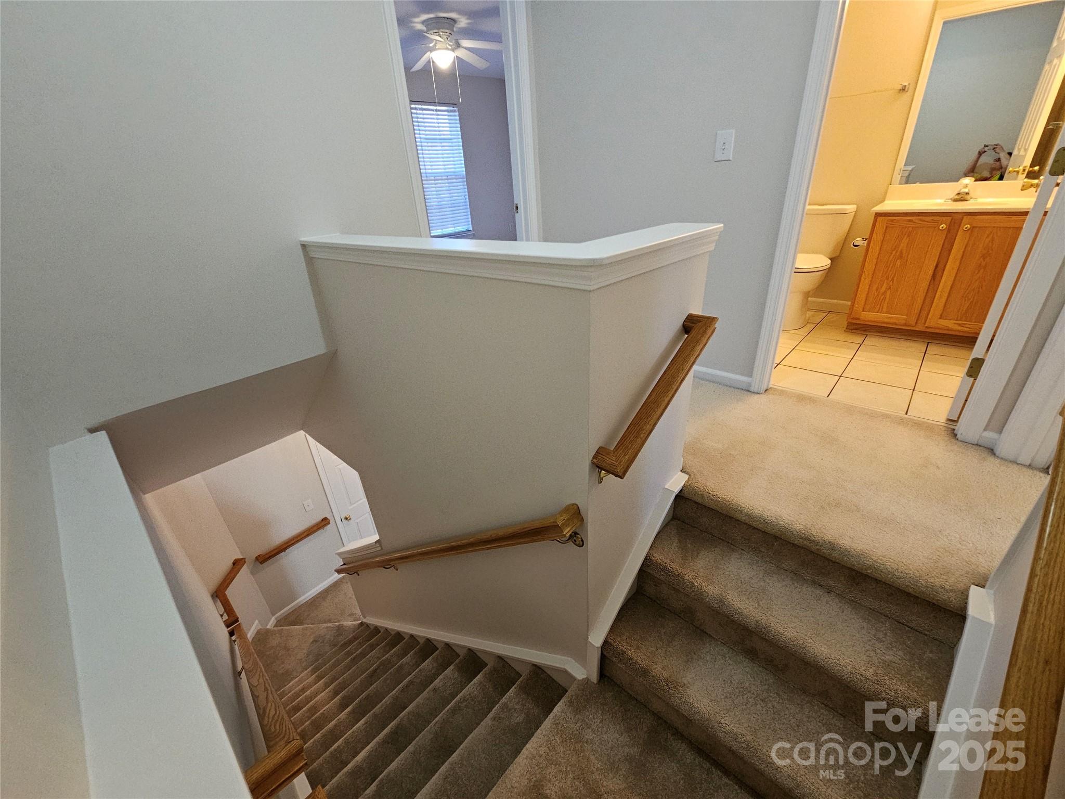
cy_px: 400
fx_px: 400
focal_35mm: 13
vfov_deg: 89.9
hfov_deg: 106.2
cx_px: 532
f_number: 2.2
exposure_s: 1/60
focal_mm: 2.2
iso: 400
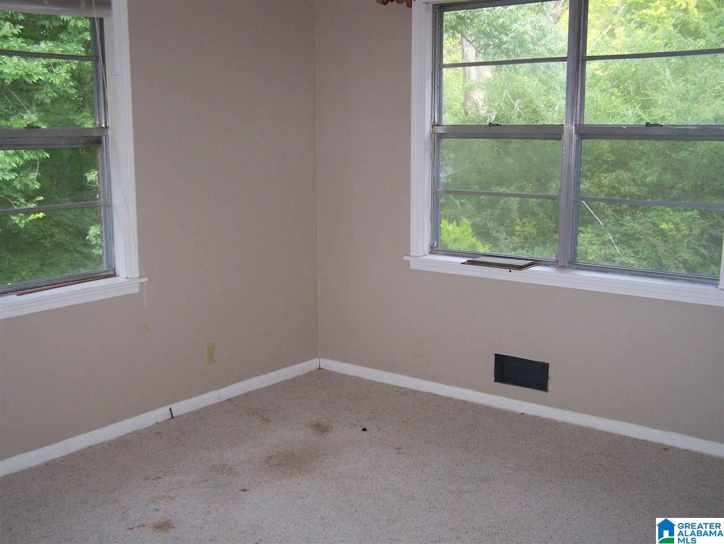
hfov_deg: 48.9
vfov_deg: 37.8
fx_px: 795
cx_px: 362
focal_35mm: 38
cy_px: 272
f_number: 2.8
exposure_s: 1/60
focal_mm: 6.3
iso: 160
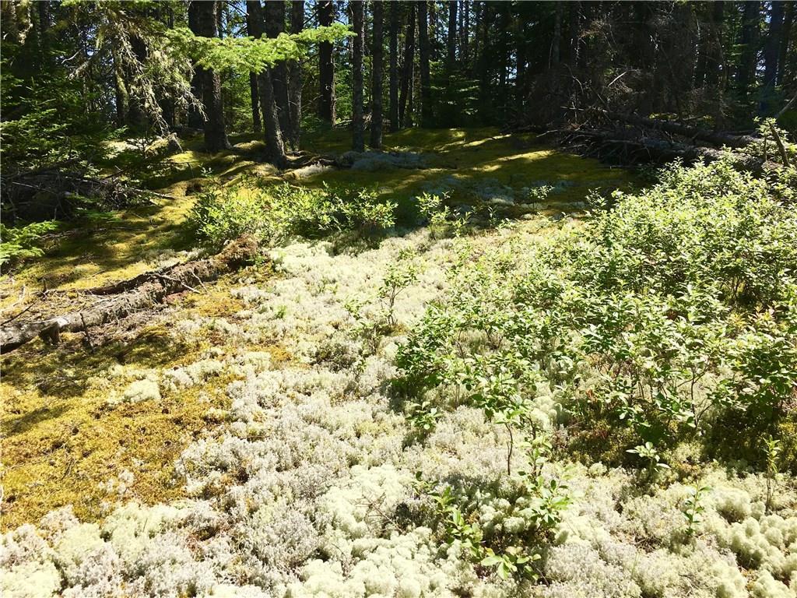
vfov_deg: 48.2
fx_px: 668
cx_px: 398
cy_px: 299
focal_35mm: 29
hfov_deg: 61.7
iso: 25
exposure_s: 1/986
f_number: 2.2
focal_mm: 4.15
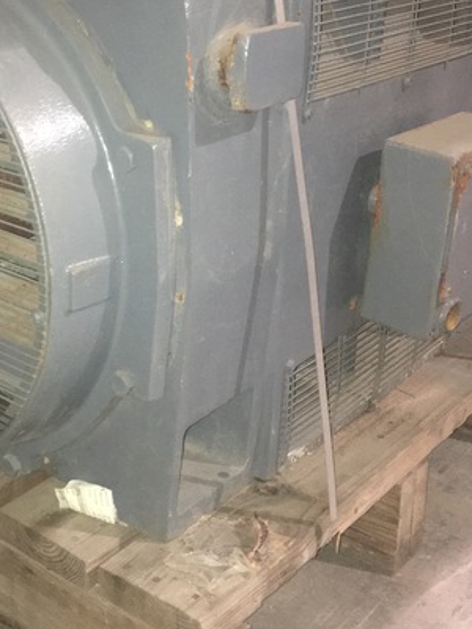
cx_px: 104
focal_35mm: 58
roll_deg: -2.0
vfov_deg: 33.0
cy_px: 217
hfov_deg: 24.9
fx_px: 1054
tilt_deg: -17.7
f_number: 2.2
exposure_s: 1/16
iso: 200
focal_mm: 4.15
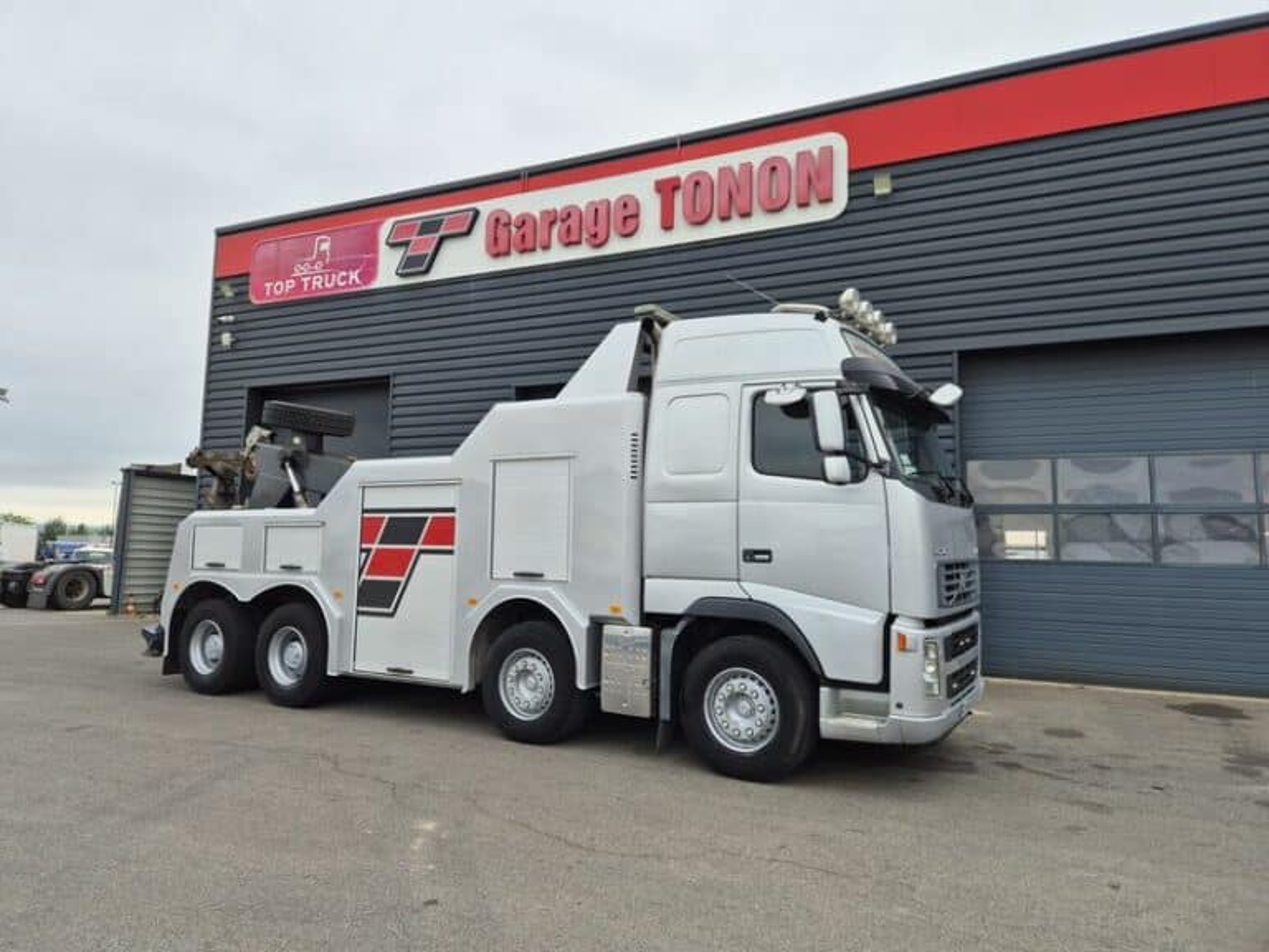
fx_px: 843
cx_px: 634
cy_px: 476
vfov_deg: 58.9
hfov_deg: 73.9
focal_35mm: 23
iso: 25
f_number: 1.8
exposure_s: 1/302
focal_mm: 5.4
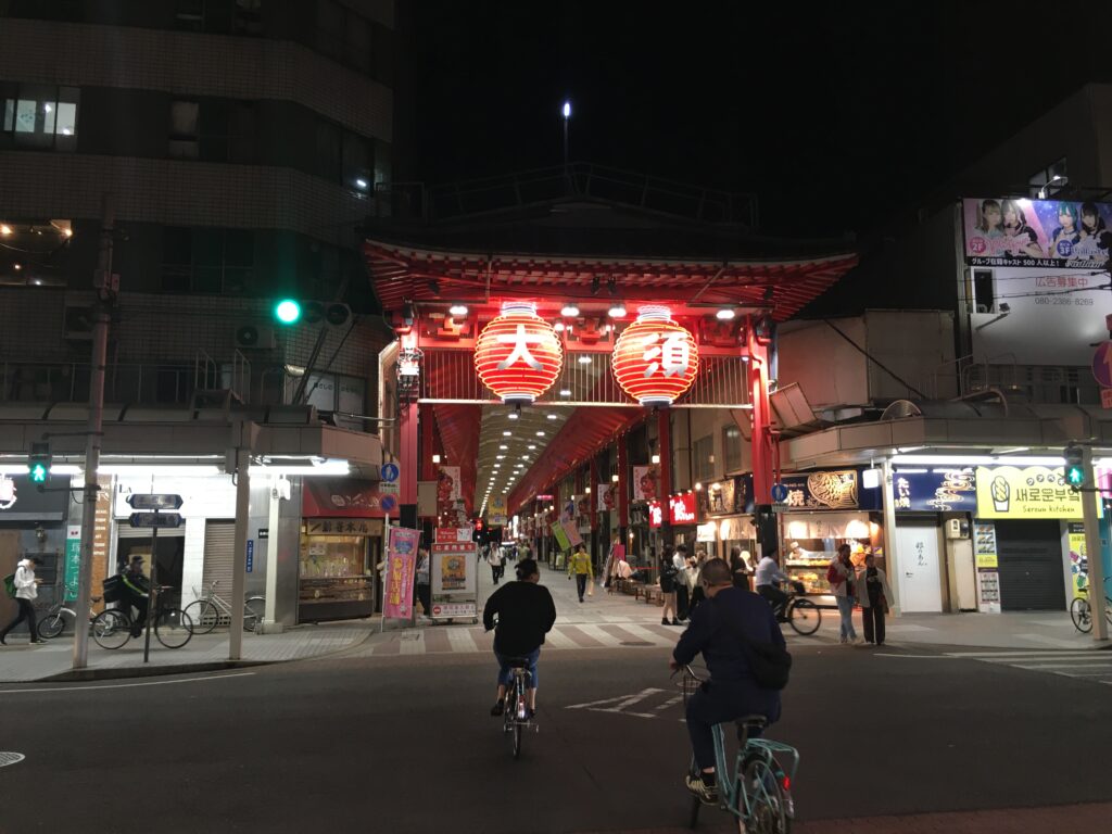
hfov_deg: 61.7
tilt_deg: +7.4
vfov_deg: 48.2
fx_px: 932
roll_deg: -0.6
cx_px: 556
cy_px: 417
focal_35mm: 29
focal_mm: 4.15
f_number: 2.2
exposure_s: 1/30
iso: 64
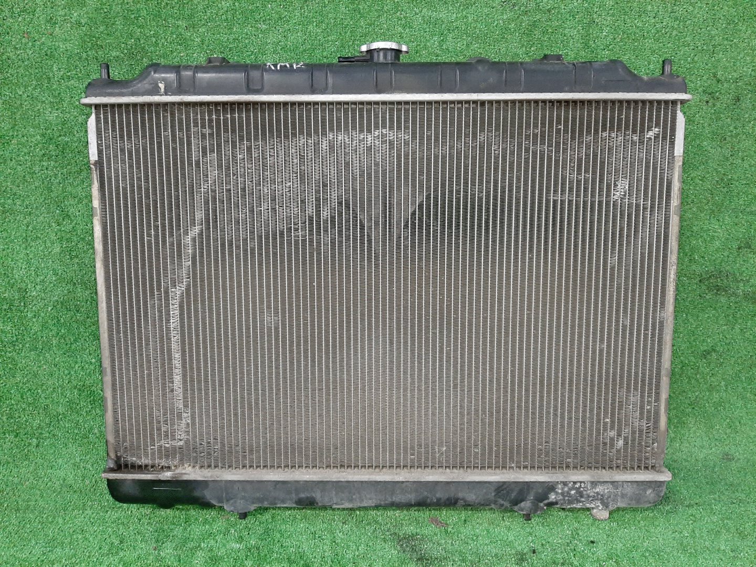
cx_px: 378
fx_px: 568
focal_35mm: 26
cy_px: 284
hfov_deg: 67.3
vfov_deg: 53.1
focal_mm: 3.93
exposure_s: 1/25
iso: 330
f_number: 1.7
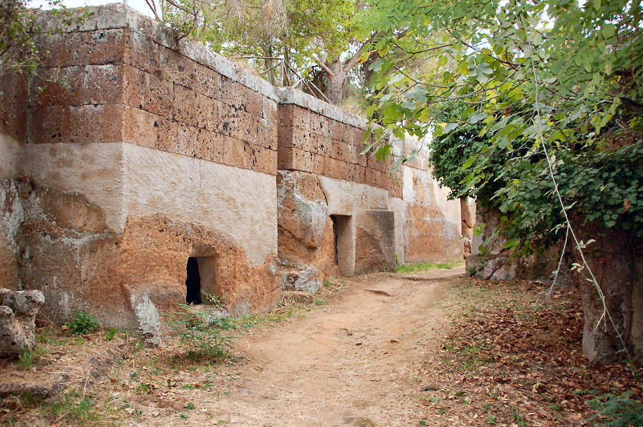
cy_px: 217
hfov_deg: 65.5
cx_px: 317
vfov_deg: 46.3
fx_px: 500
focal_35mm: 28
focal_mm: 18
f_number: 4
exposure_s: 1/160
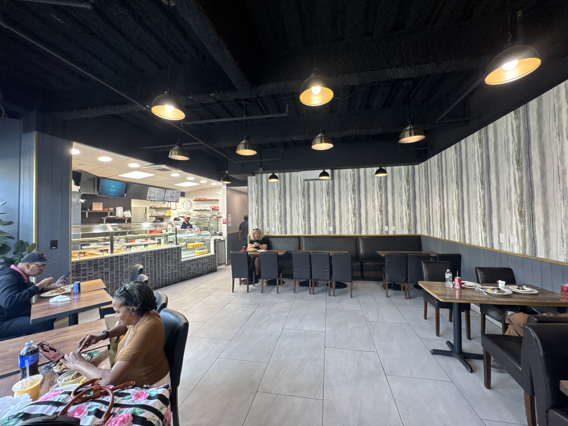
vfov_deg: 85.7
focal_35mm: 14
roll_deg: +0.0
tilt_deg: +2.0
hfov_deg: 102.1
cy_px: 213
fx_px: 230
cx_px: 284
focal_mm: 2.22
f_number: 2.2
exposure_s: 1/120
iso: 320
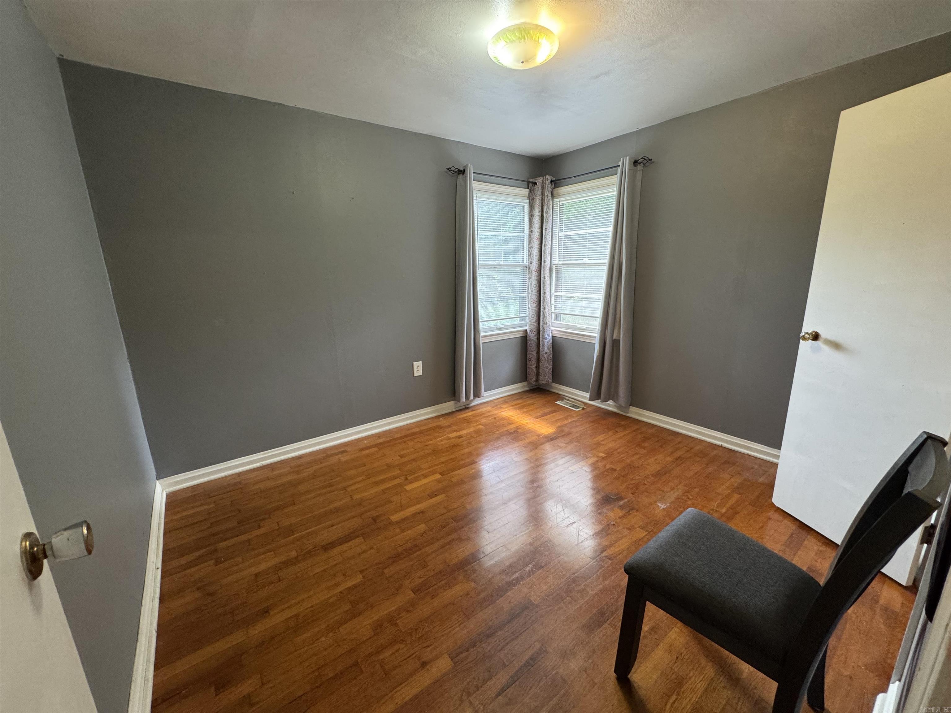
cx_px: 476
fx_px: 385
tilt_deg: -13.7
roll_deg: +0.9
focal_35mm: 14
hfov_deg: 102.1
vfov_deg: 85.7
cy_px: 356
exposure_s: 1/60
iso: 250
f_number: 2.2
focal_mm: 2.22
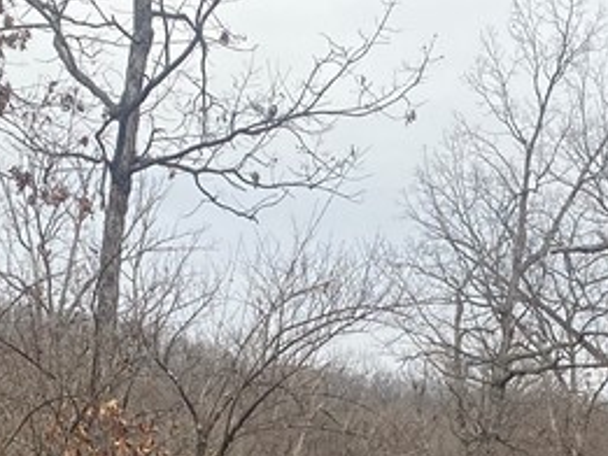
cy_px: 833
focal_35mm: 102
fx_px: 1792
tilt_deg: -9.9
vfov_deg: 13.1
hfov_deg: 19.2
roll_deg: -2.2
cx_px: 417
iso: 32
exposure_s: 1/244
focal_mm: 4.25
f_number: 1.8
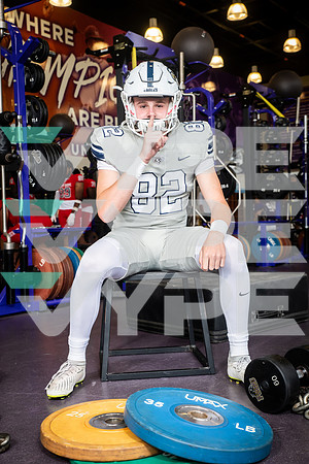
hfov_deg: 29.2
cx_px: 154
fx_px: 592
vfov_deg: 42.7
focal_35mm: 46
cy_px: 232
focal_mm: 46
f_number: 5.6
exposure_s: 1/250
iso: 500
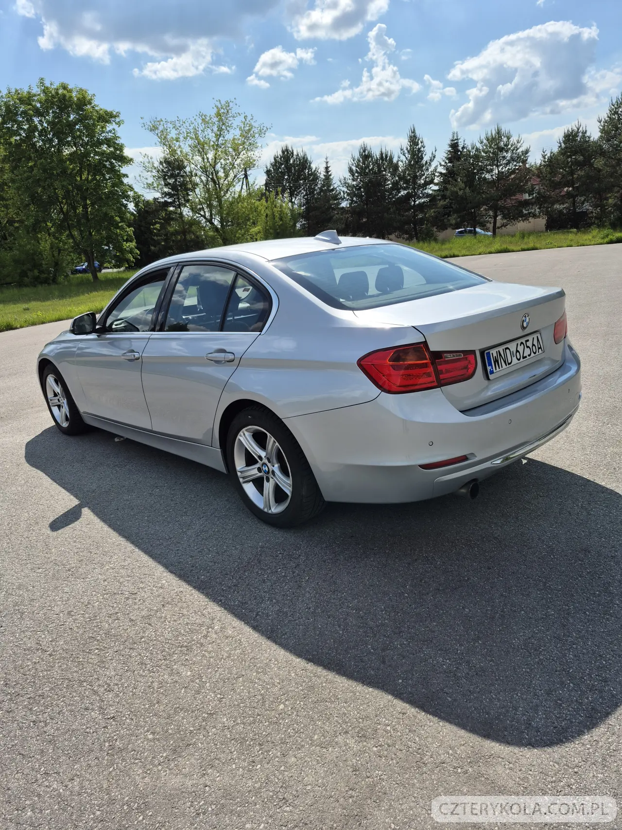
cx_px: 311
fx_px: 551
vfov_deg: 73.9
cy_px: 415
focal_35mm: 23
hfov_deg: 58.9
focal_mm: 5.4
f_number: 1.8
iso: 25
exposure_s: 1/2600
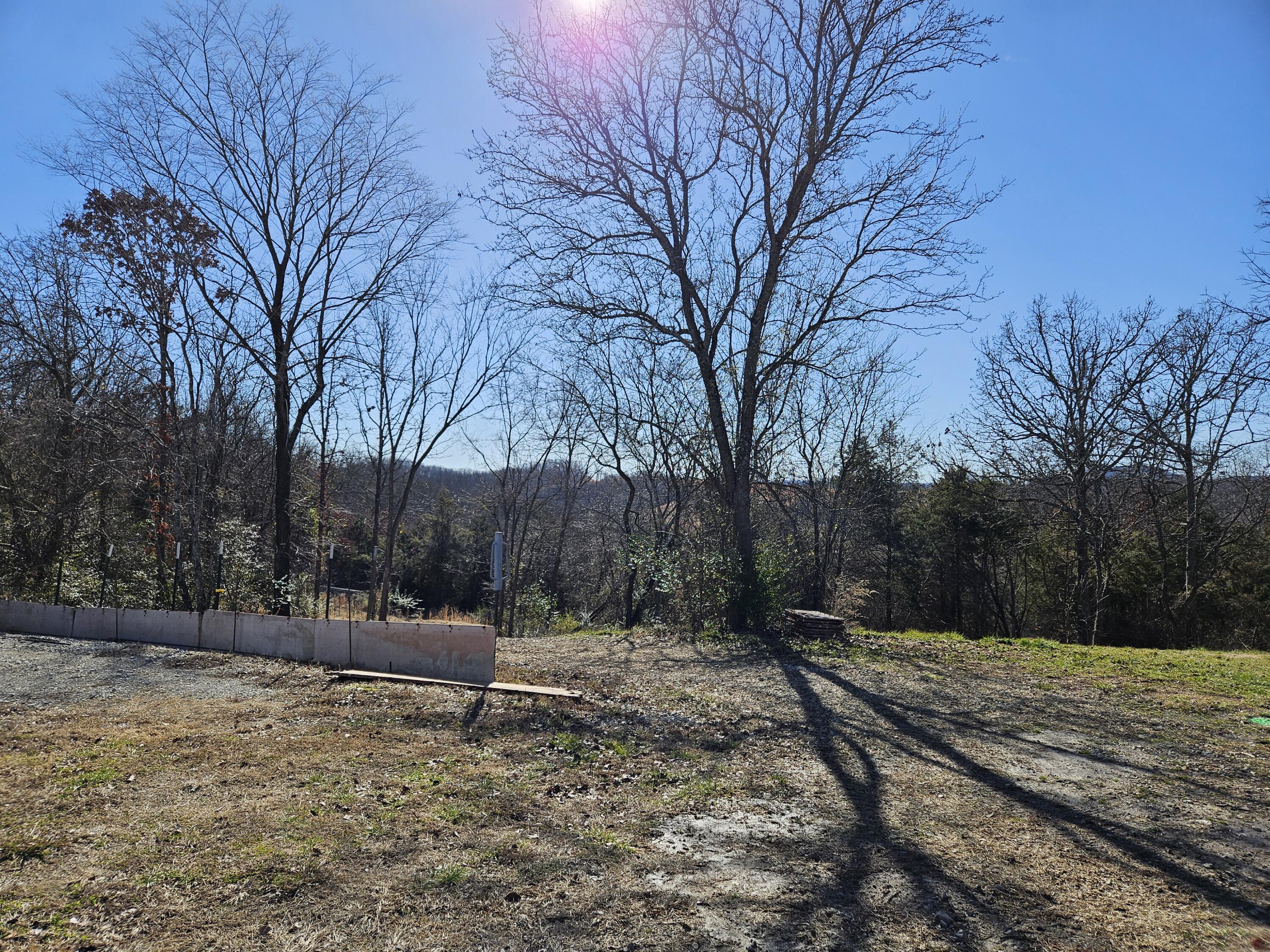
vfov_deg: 58.9
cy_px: 476
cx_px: 635
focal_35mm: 23
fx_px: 844
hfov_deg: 73.9
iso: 25
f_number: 1.8
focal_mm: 5.4
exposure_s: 1/2169
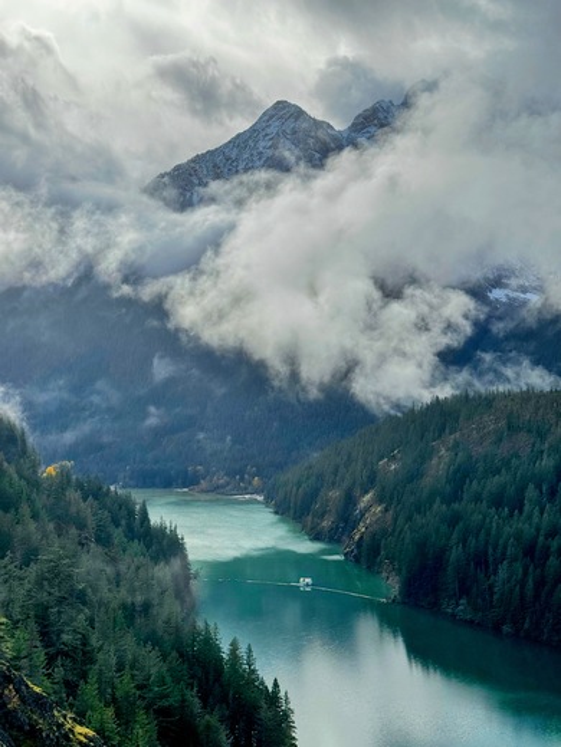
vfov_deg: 39.7
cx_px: 280
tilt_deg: +2.2
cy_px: 374
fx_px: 1037
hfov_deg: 30.3
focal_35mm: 48
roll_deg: +1.5
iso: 64
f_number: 1.78
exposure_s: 1/5848
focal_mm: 6.76
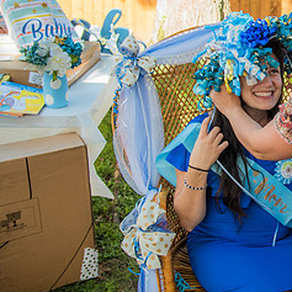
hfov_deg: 31.9
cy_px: 98
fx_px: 477
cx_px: 280
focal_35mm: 50
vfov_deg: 33.7
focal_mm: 24
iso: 125
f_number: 4
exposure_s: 1/125
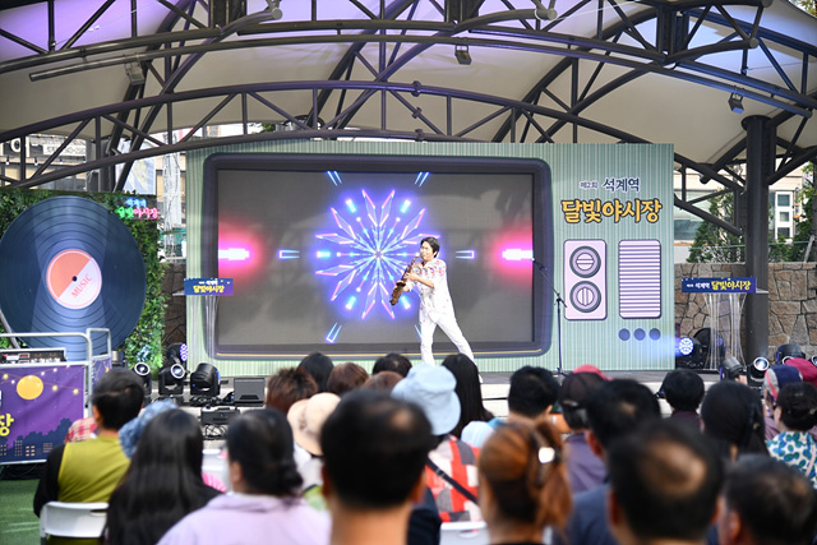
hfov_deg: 26.0
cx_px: 408
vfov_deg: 17.5
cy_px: 272
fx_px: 1770
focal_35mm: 78
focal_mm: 78
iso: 64
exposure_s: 1/125
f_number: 4
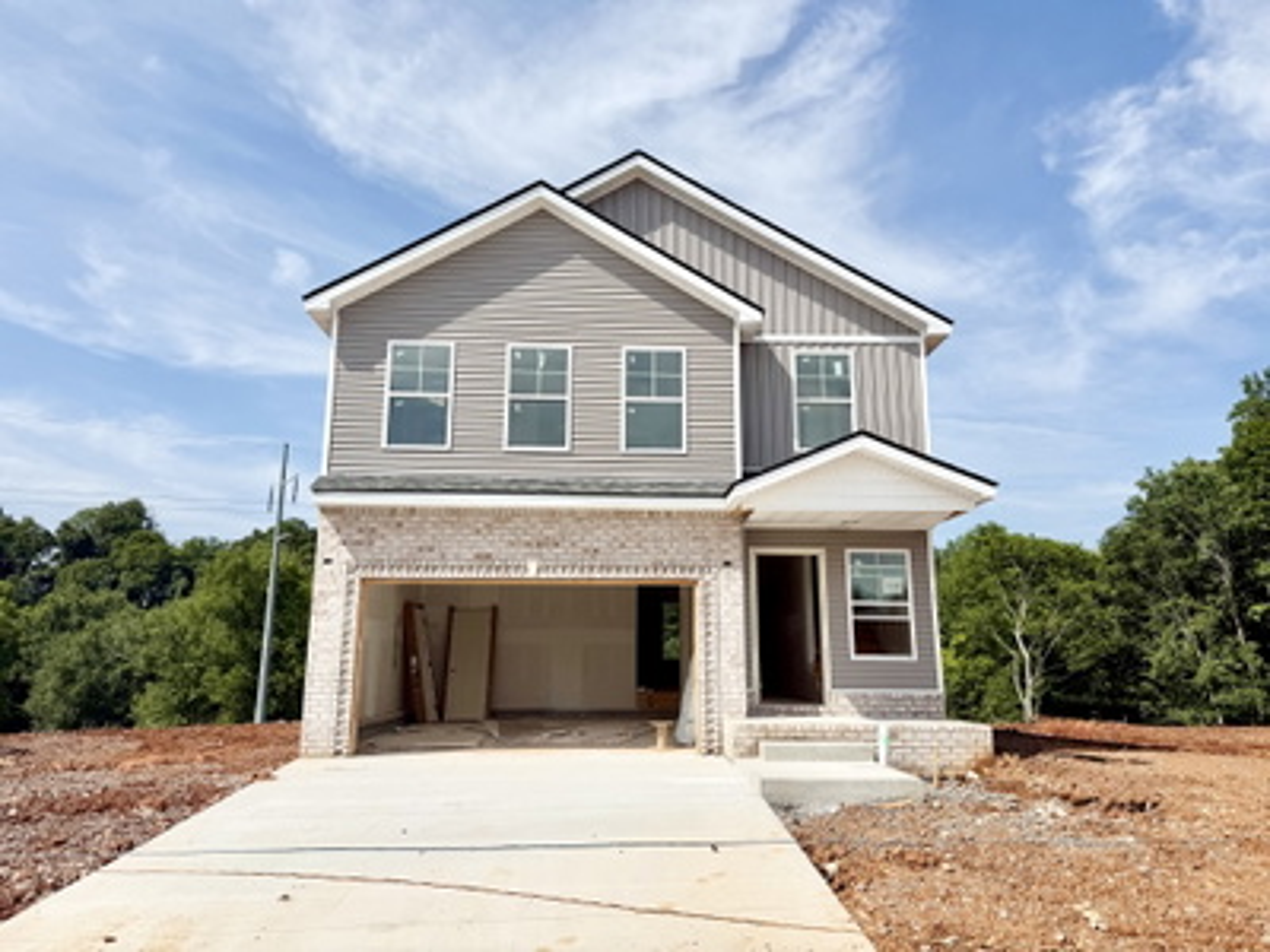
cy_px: 476
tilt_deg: +11.2
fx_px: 881
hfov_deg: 71.6
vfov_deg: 56.8
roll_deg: -0.5
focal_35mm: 24
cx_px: 635
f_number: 1.78
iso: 80
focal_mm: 6.76
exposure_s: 1/9091
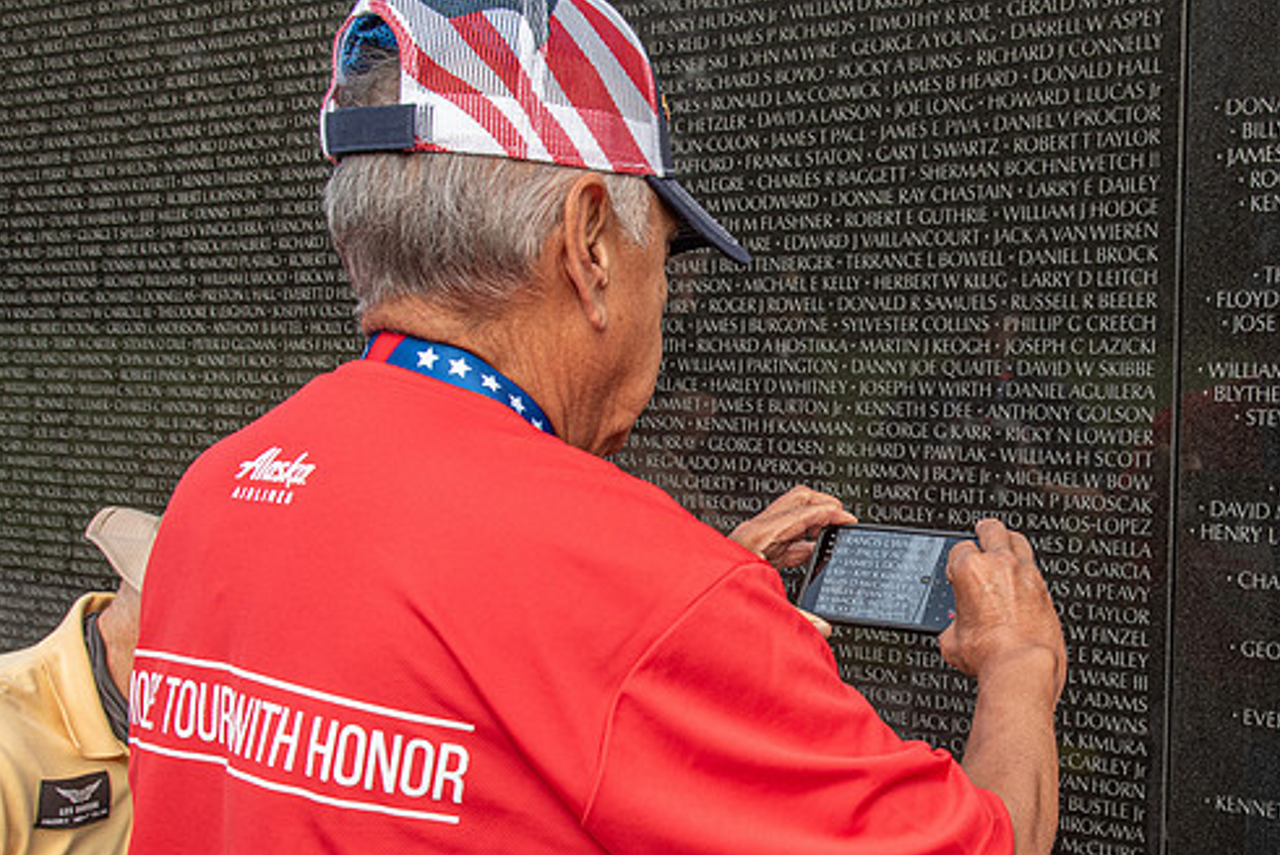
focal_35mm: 49
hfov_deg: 39.7
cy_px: 569
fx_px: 1743
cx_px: 873
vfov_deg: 27.4
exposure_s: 1/125
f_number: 9
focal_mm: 32
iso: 400
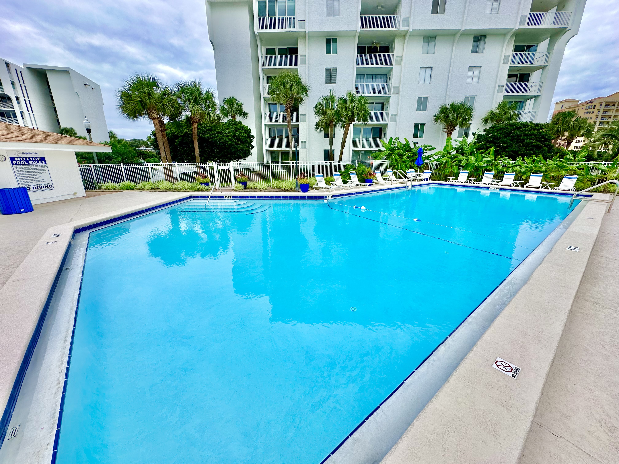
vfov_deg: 85.7
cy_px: 232
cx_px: 310
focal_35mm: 14
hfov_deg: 102.1
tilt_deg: -16.7
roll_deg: +0.4
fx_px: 250
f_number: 2.2
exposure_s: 1/1511
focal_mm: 2.22
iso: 40
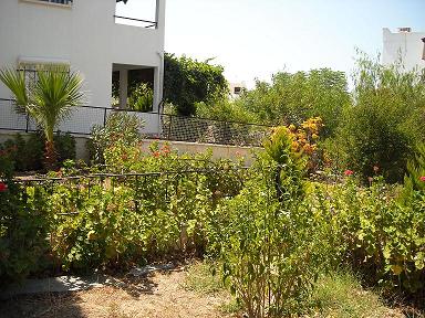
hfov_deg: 52.6
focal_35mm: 35
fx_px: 430
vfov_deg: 40.7
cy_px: 159
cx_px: 212
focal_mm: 5.7
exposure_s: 1/148
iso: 64
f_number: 5.6
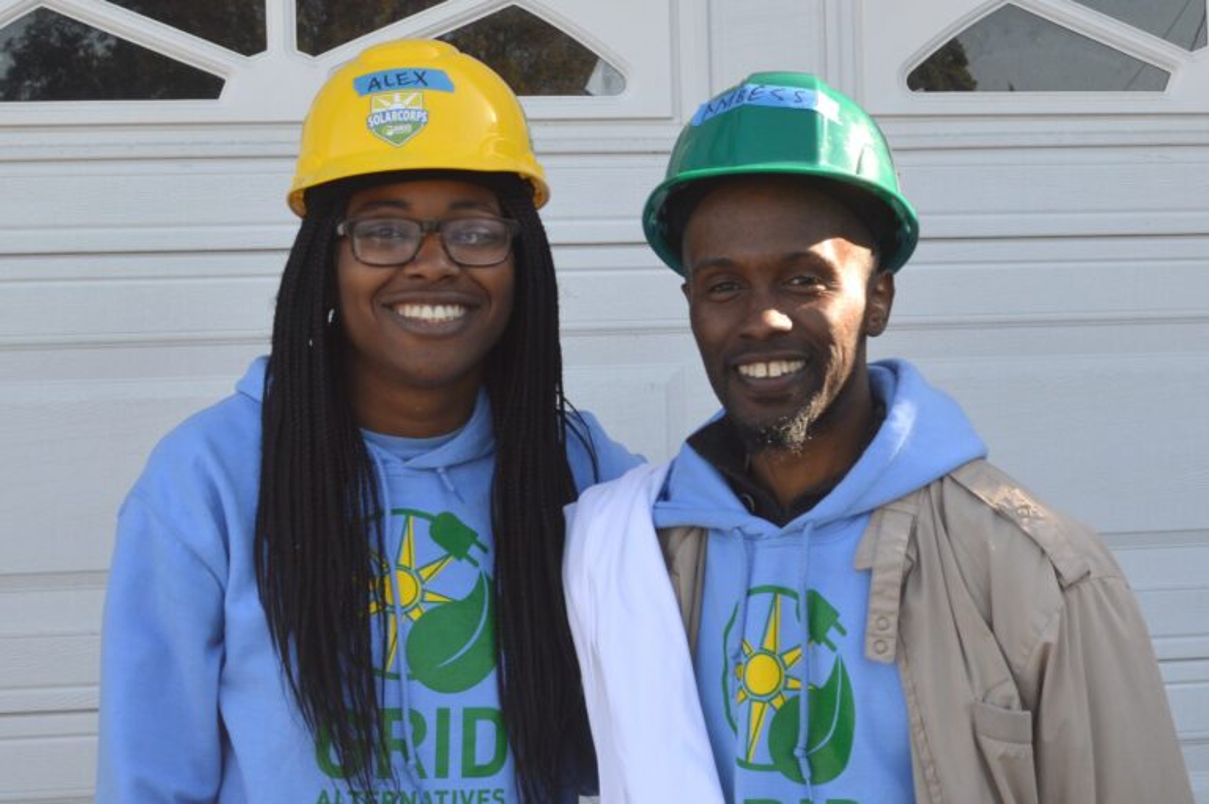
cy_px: 402
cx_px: 604
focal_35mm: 36
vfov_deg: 36.8
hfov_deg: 53.2
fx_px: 1208
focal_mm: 24
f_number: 6.3
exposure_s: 1/160
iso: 100
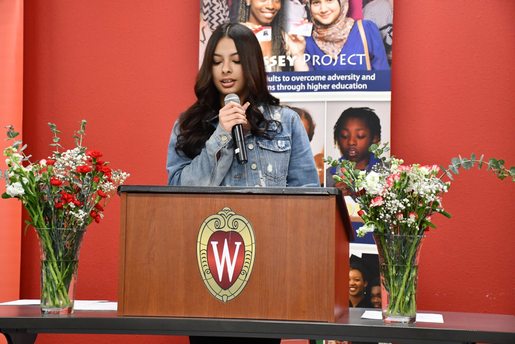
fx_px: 1116
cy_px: 172
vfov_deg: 17.5
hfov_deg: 26.0
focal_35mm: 78
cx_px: 258
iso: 2200
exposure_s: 1/125
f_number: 4.8
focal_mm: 52
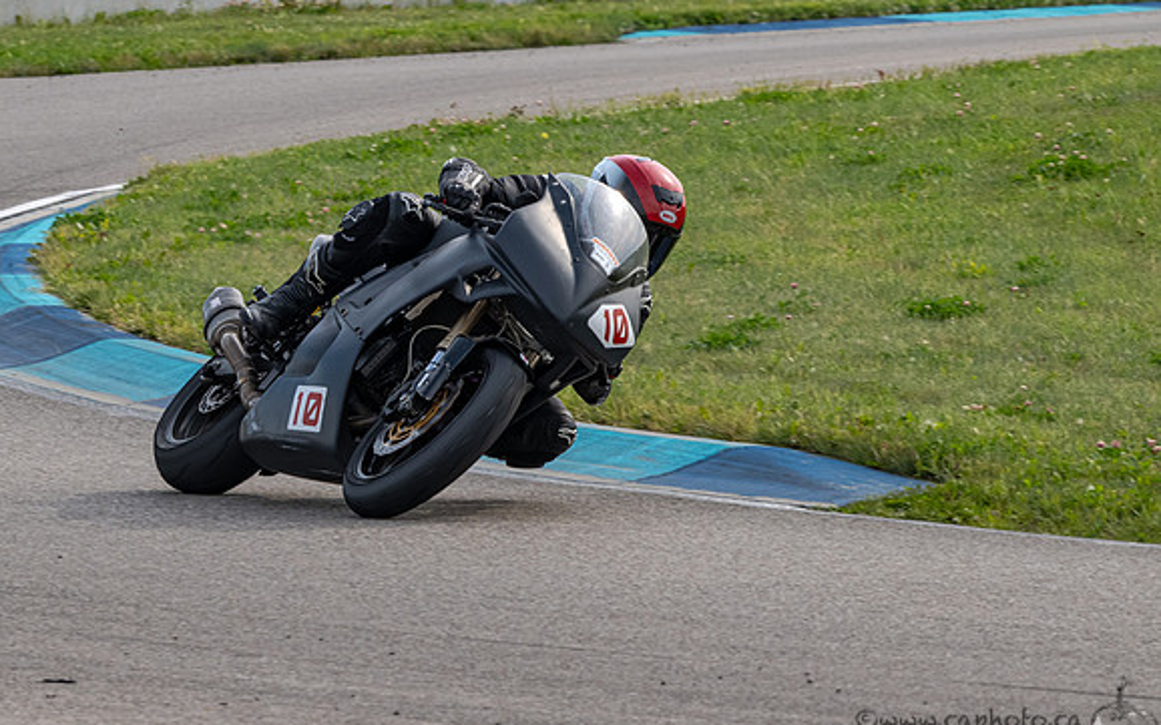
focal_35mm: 418
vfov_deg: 3.1
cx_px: 374
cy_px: 275
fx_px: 13223
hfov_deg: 5.0
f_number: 11
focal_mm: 250
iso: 720
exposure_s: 1/800
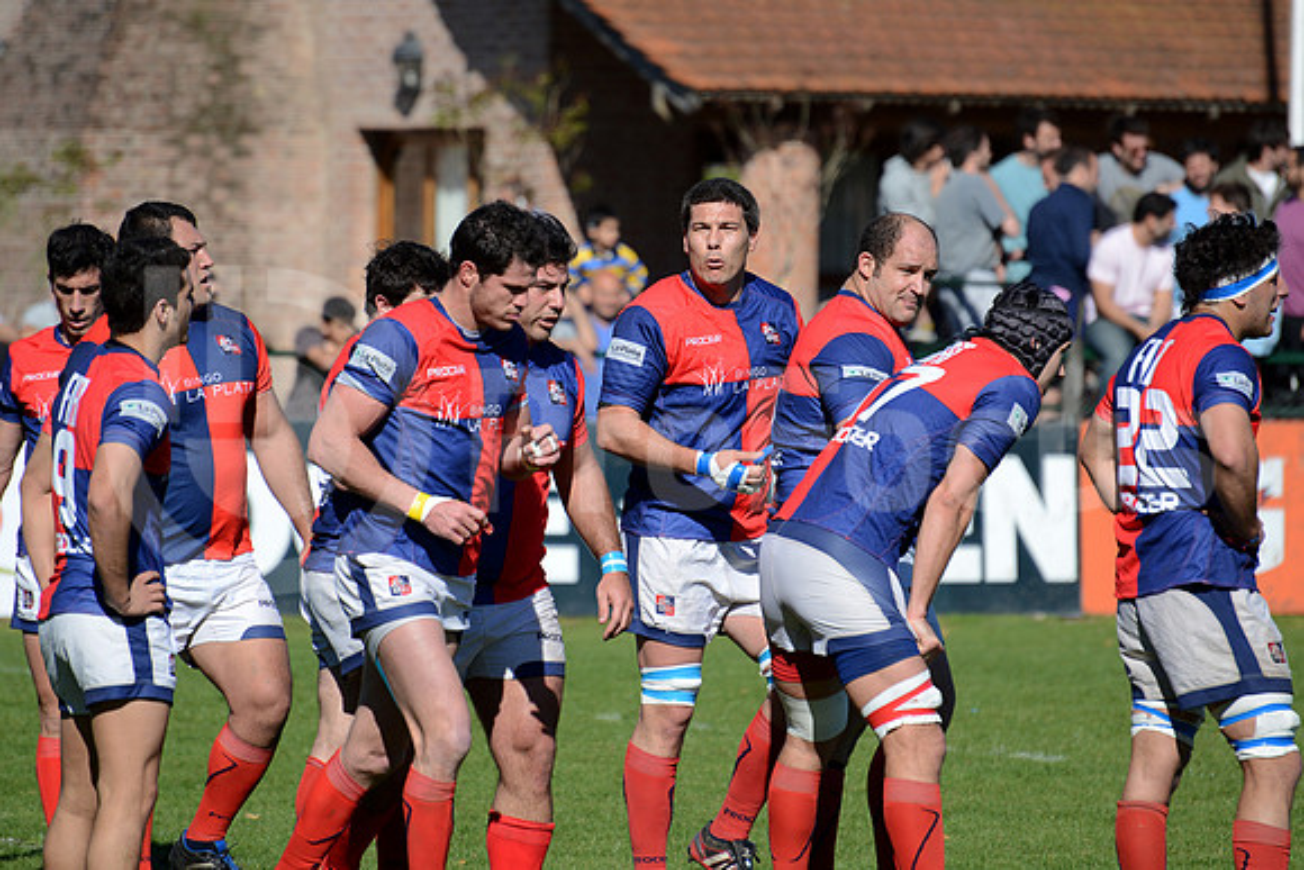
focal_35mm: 300
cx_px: 652
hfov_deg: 6.9
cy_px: 435
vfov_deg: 4.6
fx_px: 10869
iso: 320
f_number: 5.6
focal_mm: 300
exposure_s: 1/1250
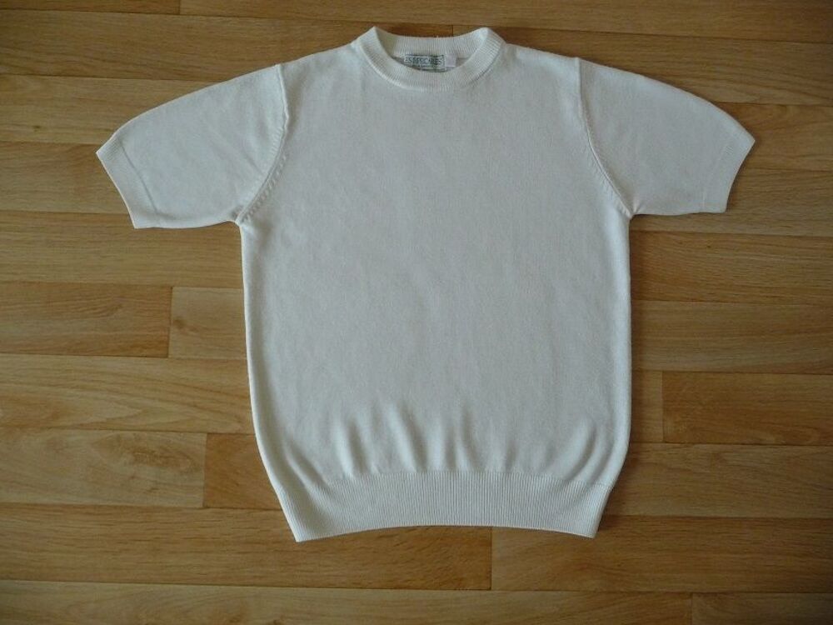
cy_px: 312
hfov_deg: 63.4
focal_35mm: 28
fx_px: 674
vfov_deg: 49.7
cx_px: 416
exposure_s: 1/30
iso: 320
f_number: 3.3
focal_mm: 4.7
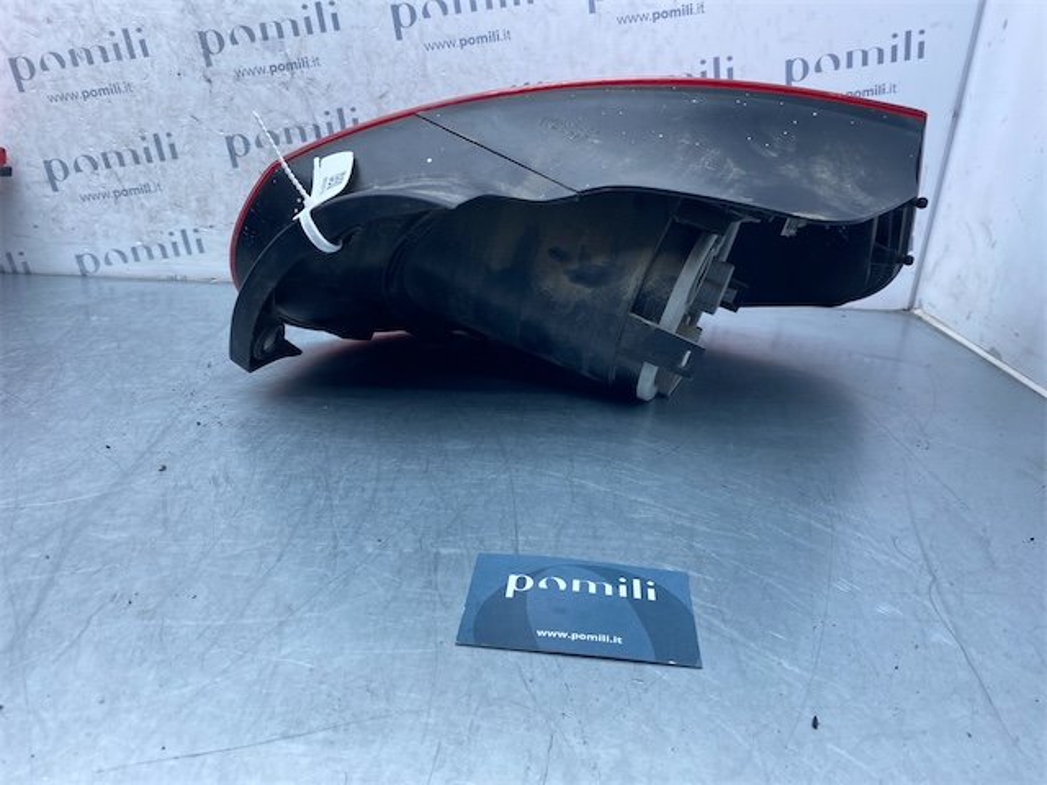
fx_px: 786
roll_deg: -3.0
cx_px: 524
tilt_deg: -23.9
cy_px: 392
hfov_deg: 67.3
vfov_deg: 53.1
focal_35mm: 26
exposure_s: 1/437
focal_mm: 4.25
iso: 32
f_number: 1.8
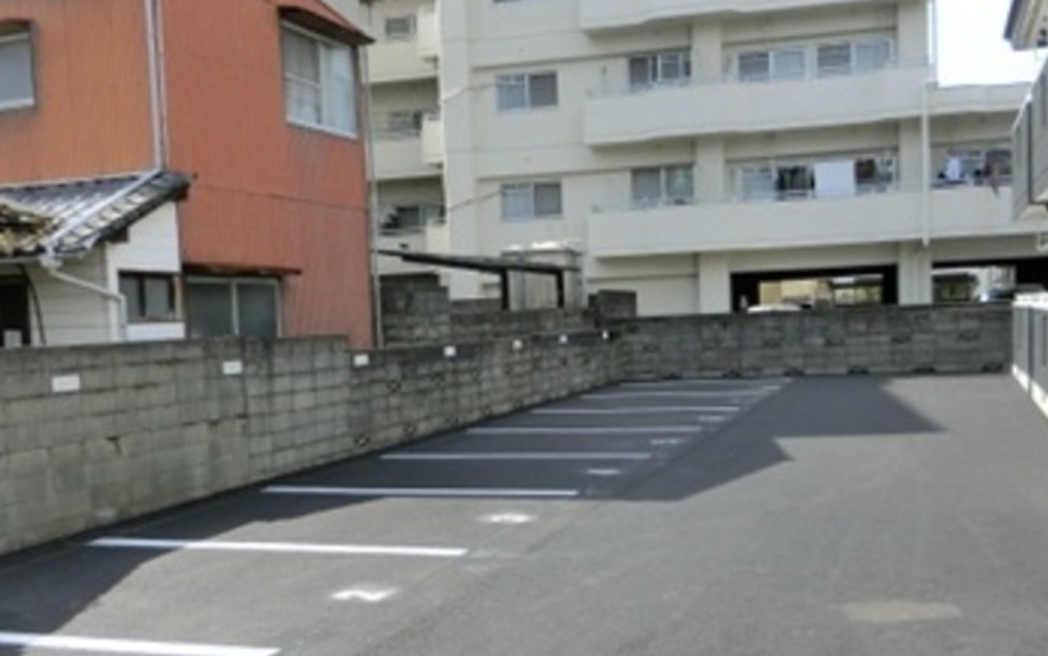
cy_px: 434
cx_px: 540
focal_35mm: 39
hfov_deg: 50.4
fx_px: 1114
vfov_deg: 32.5
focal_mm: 4.5
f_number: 3.5
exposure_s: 1/500
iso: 80
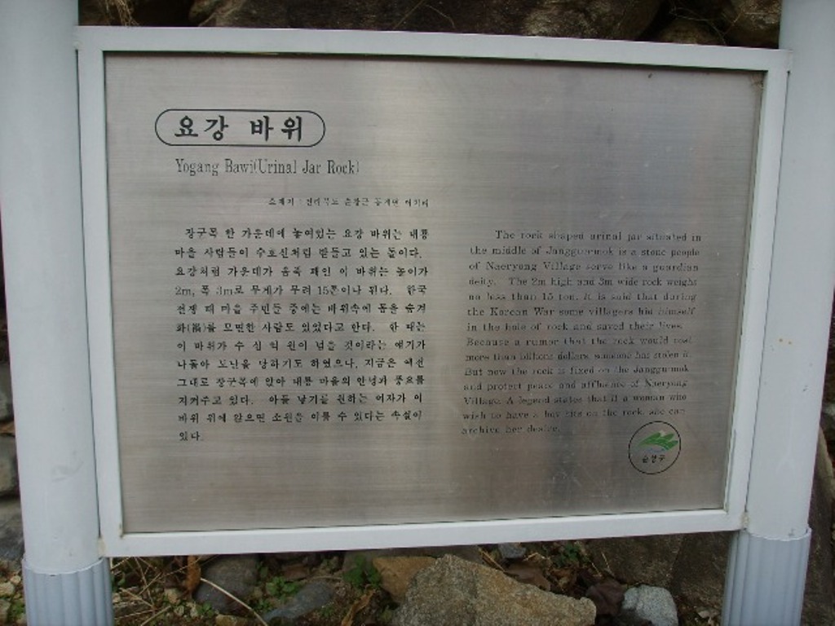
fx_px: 941
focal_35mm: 39
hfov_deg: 47.9
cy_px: 313
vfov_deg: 36.8
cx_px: 418
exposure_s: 1/250
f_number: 3.5
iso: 50
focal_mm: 6.6
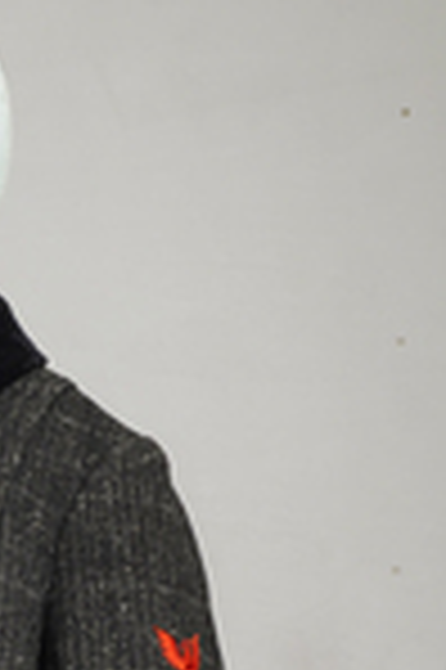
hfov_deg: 10.7
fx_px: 2328
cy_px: 789
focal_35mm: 125
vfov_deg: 15.8
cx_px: -133
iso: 400
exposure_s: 1/30
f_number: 7.1
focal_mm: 32
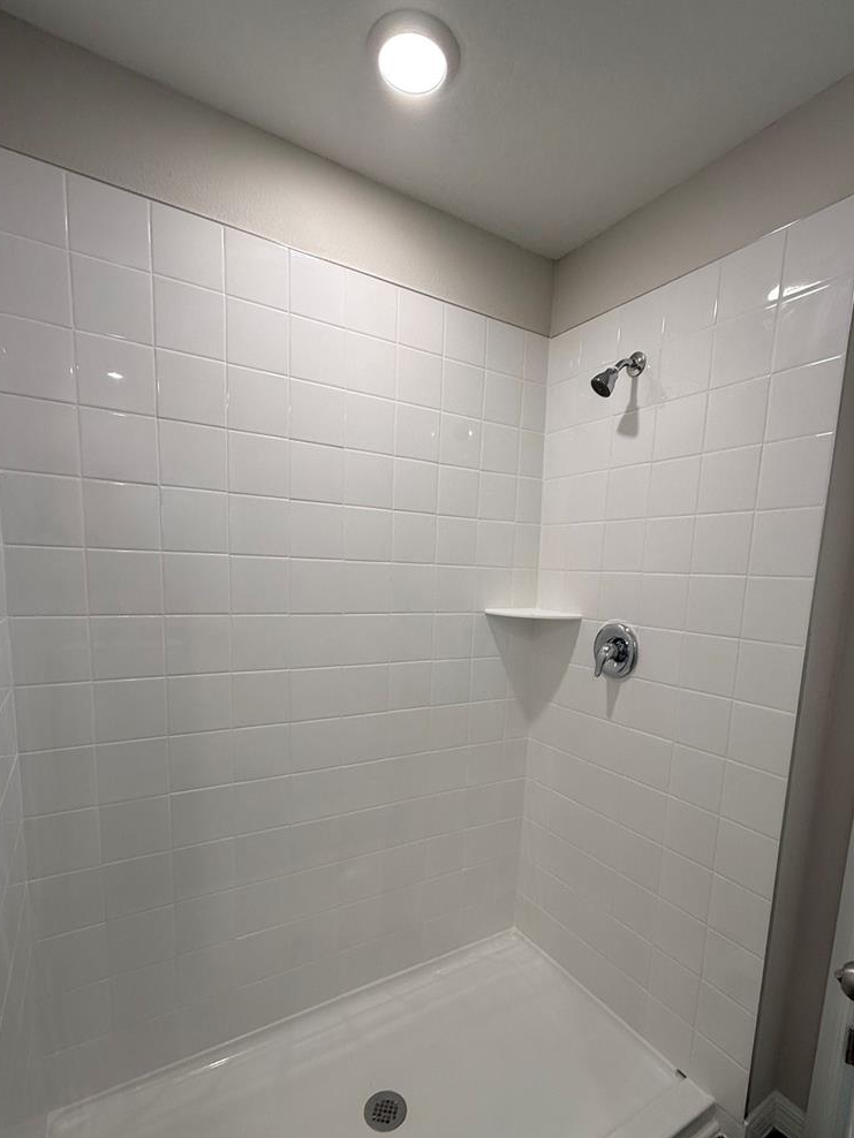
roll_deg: -2.7
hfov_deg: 74.7
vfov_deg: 90.4
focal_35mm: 17
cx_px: 452
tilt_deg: -7.3
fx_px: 559
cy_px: 654
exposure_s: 1/120
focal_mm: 2.22
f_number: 2.2
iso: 100
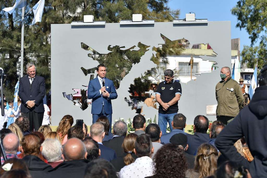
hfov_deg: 19.5
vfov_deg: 13.0
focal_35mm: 105
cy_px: 89
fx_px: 779
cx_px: 134
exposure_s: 1/1000
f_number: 5
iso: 100
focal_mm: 70
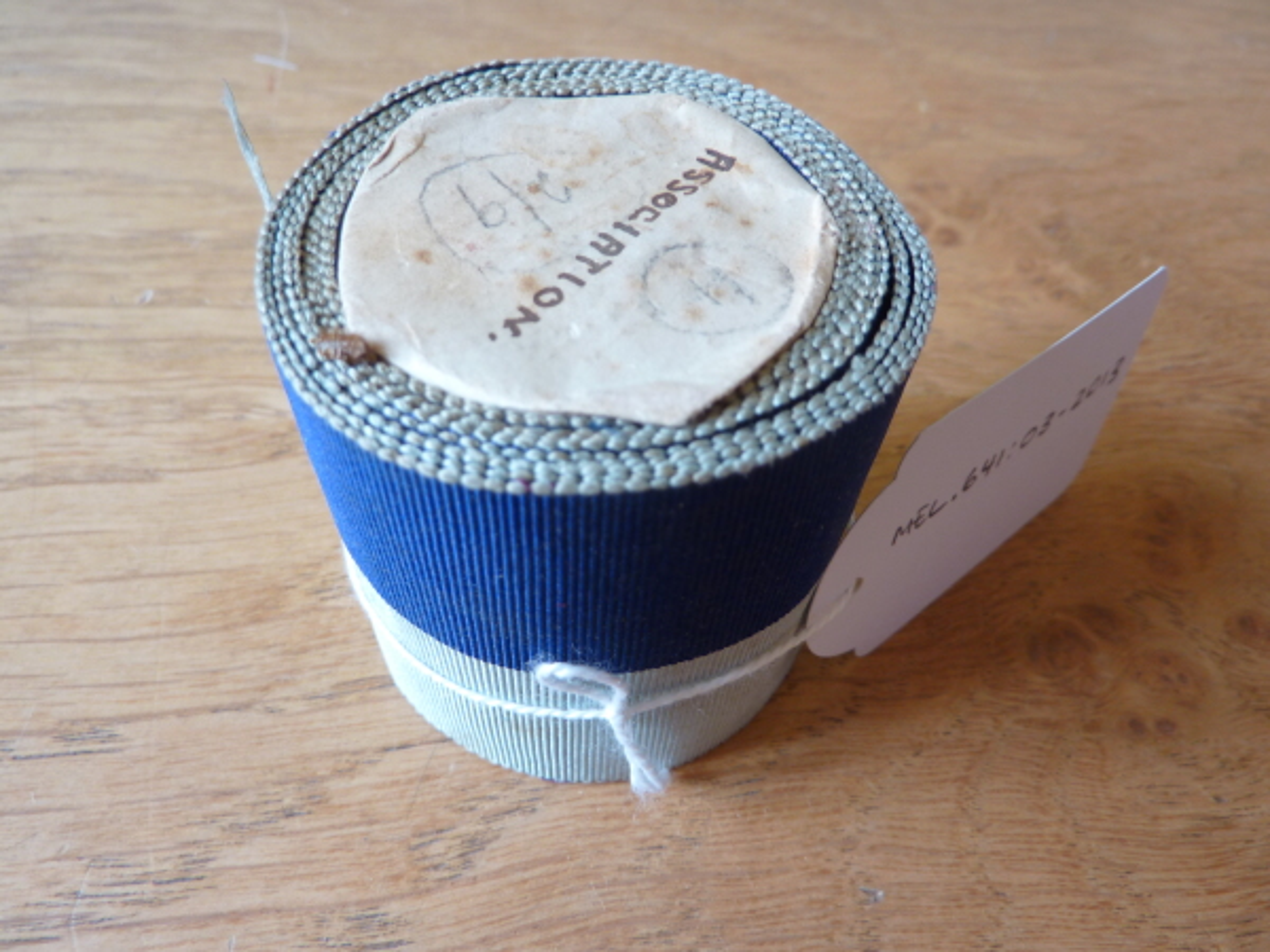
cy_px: 476
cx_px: 635
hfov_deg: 69.4
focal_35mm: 25
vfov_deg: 54.9
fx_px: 917
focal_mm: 4.1
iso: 80
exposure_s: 1/8
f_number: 3.3
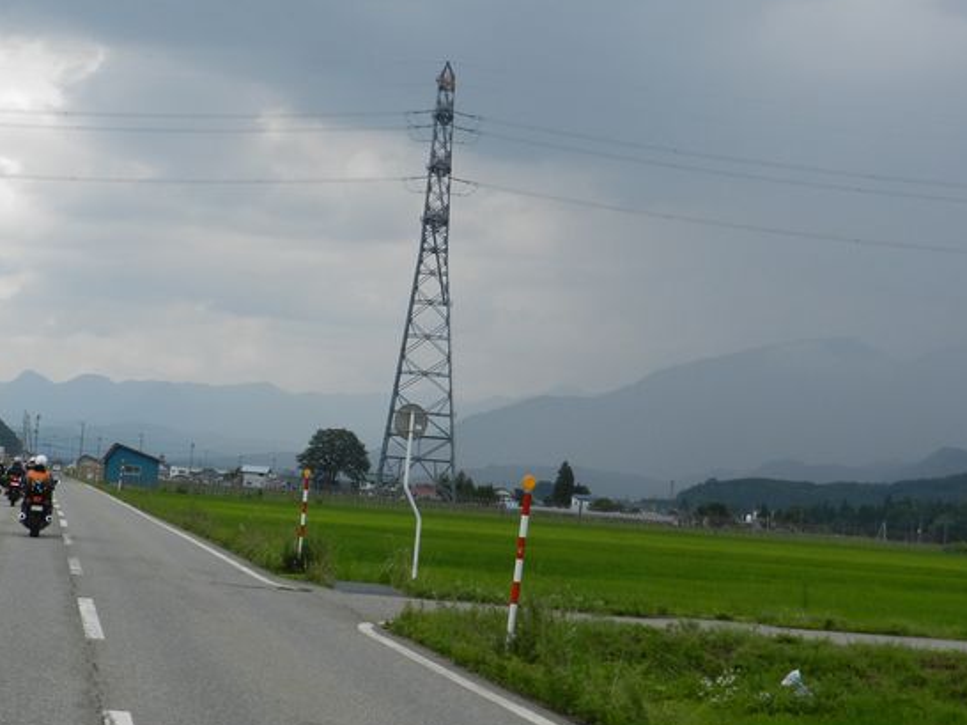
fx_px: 1899
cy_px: 308
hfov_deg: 28.5
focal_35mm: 68
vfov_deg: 21.6
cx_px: 390
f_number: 4.4
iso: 160
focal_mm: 9.4
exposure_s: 1/800
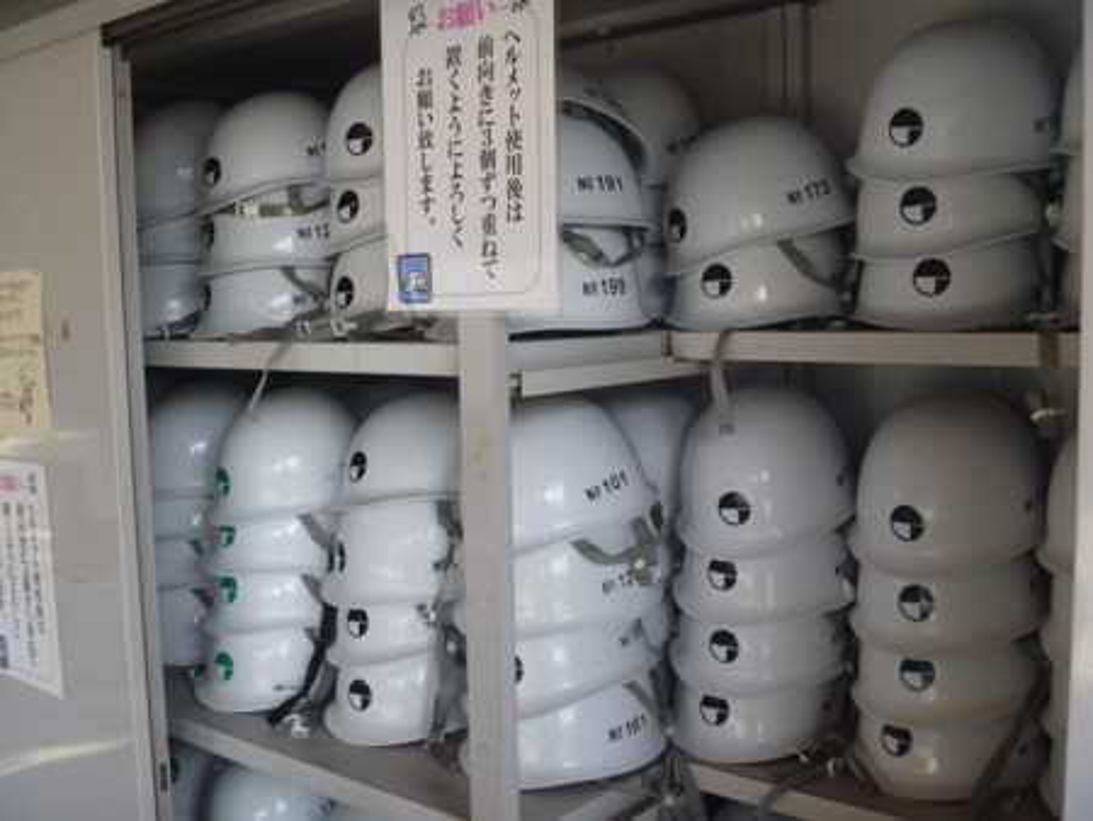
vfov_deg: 40.7
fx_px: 1106
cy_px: 410
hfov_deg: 52.6
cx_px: 546
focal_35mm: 35
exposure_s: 1/50
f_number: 3.5
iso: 80
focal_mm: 6.3
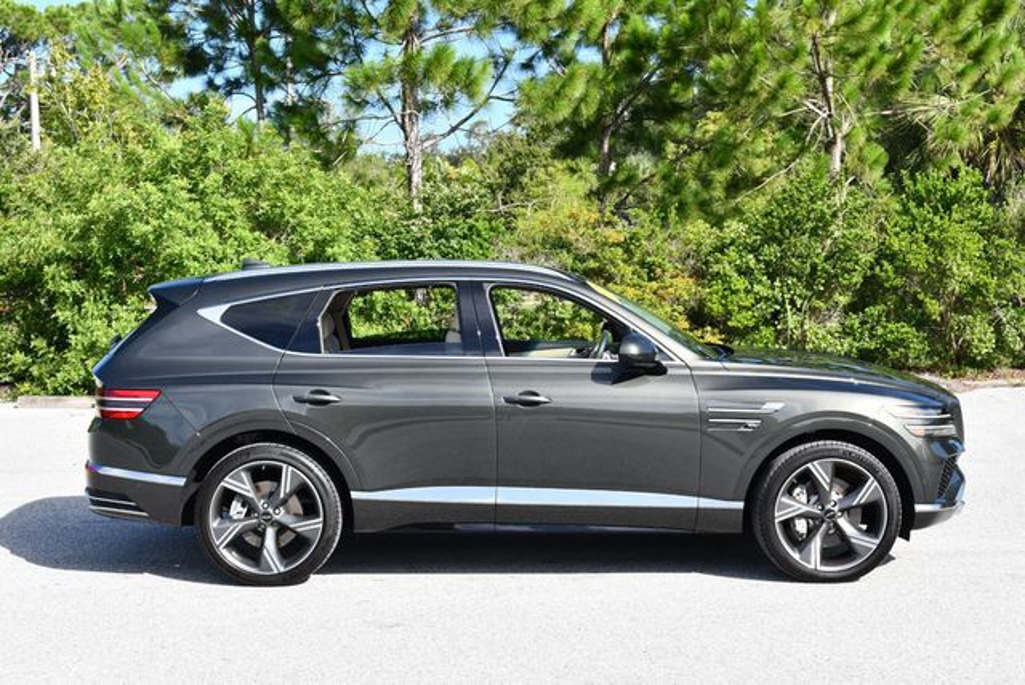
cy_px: 342
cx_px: 512
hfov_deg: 35.6
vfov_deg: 24.2
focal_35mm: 56
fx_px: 1596
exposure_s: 1/250
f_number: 8
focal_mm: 28
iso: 200
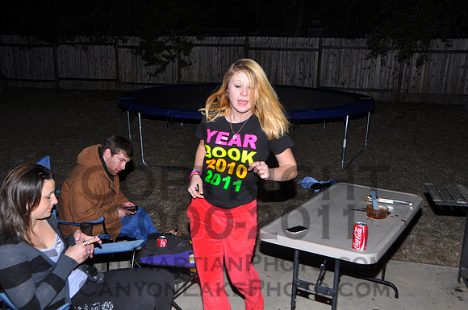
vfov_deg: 36.8
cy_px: 155
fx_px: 467
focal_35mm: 36
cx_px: 234
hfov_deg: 53.2
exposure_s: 1/60
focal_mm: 24
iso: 200
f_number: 5.6
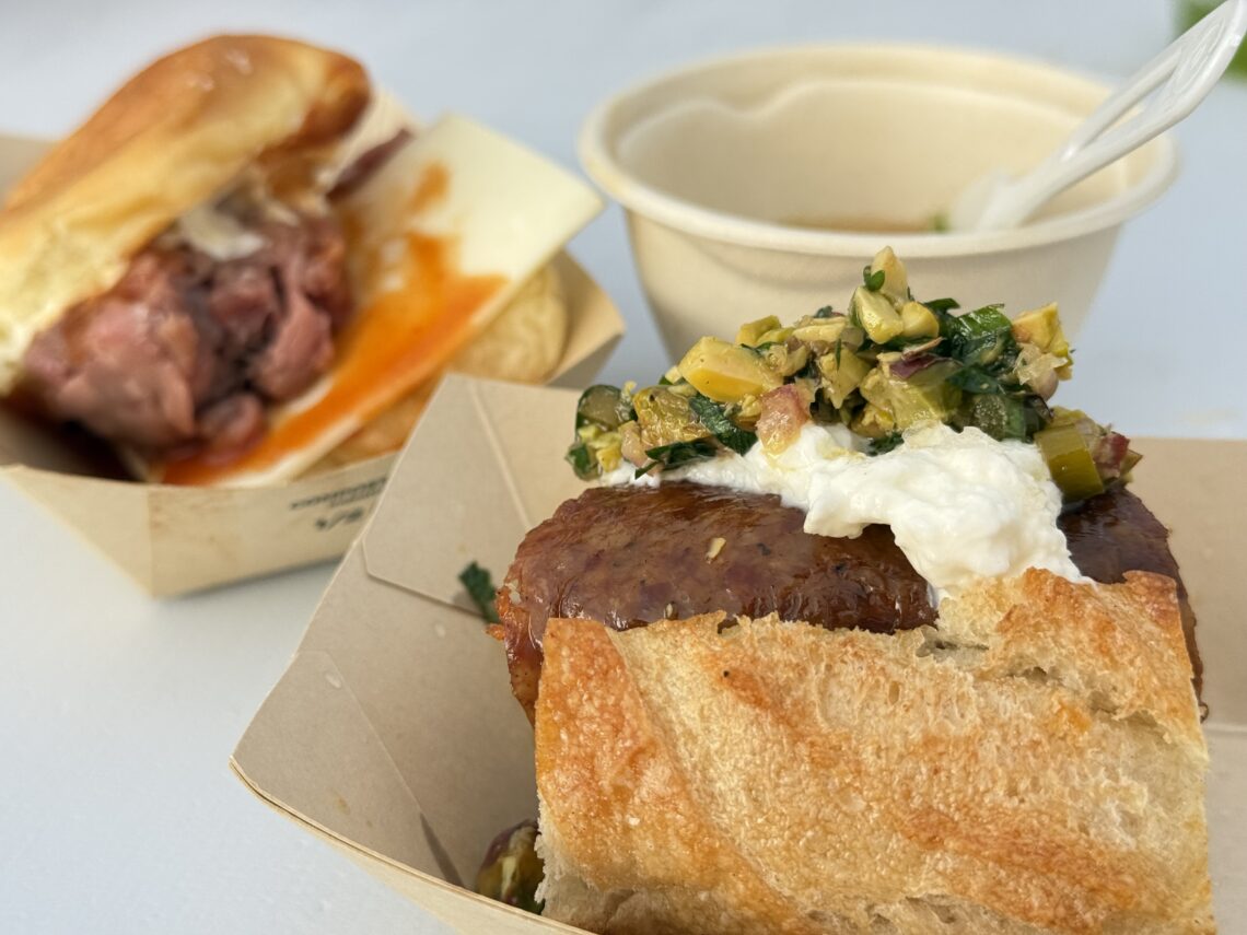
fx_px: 1729
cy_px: 468
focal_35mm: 48
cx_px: 624
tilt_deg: -29.3
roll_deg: +1.2
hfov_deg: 39.7
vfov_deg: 30.3
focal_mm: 6.76
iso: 80
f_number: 1.78
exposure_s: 1/243
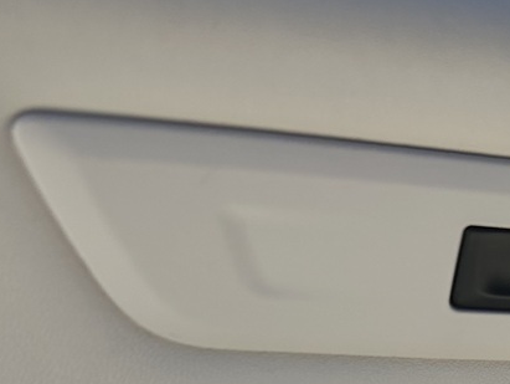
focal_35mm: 91
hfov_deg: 20.9
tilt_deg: -24.6
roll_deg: +2.1
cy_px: 589
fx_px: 1342
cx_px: 488
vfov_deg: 15.0
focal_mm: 5.7
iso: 50
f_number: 1.5
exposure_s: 1/1449
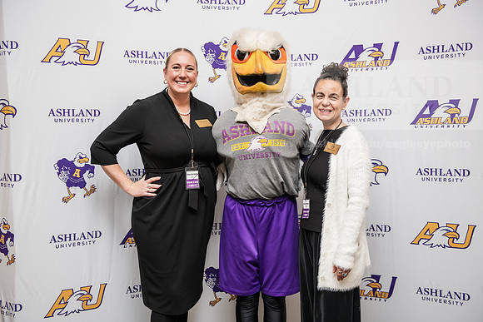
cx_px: 242
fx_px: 644
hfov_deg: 41.1
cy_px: 161
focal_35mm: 48
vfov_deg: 28.1
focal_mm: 48
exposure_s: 1/160
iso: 1600
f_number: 3.5
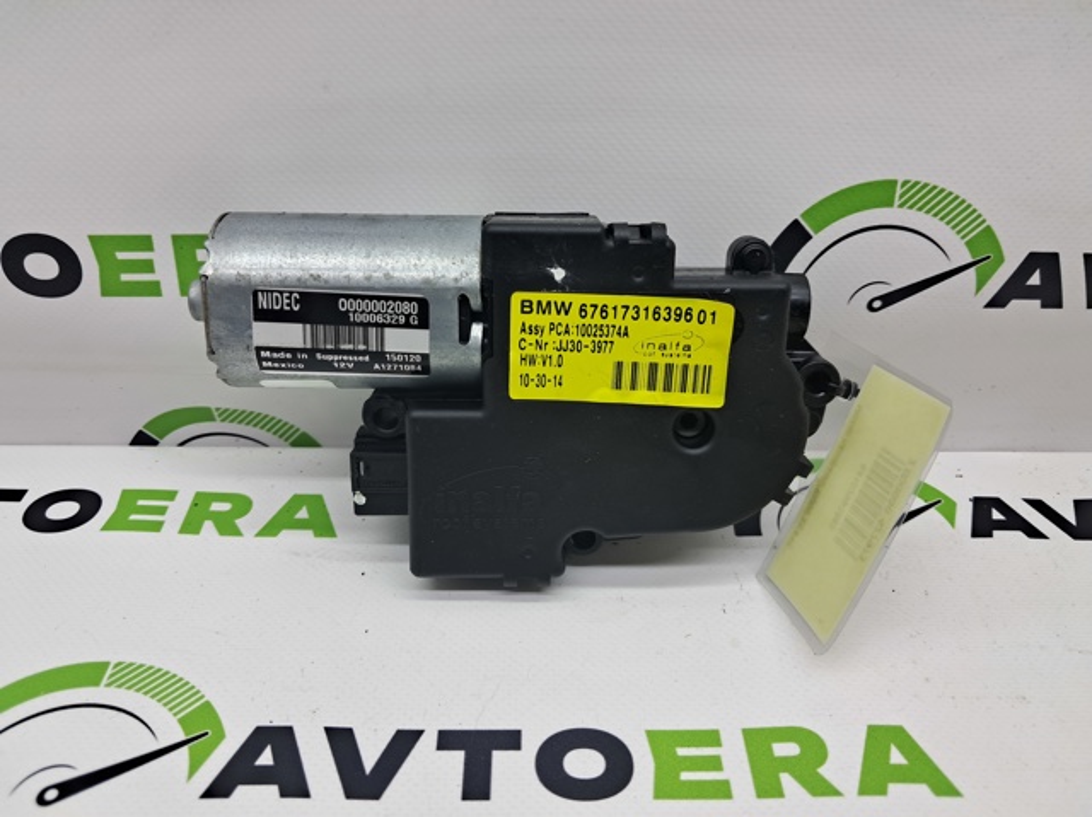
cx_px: 546
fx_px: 851
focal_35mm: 27
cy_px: 408
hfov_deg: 65.4
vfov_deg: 51.3
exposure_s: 1/100
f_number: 1.8
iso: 50
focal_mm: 4
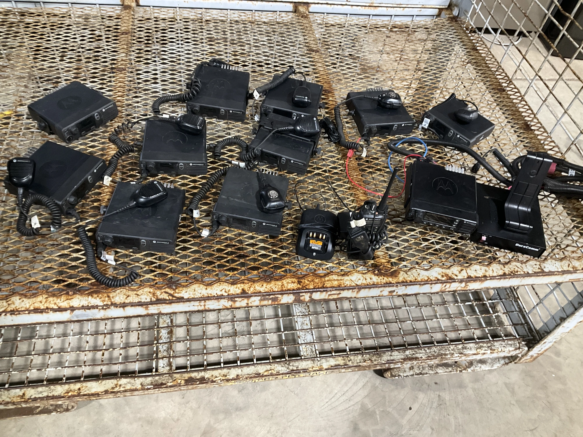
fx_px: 488
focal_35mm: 29
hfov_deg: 61.7
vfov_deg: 48.2
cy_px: 218
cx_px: 292
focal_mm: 3
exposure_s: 1/40
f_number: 1.8
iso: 200
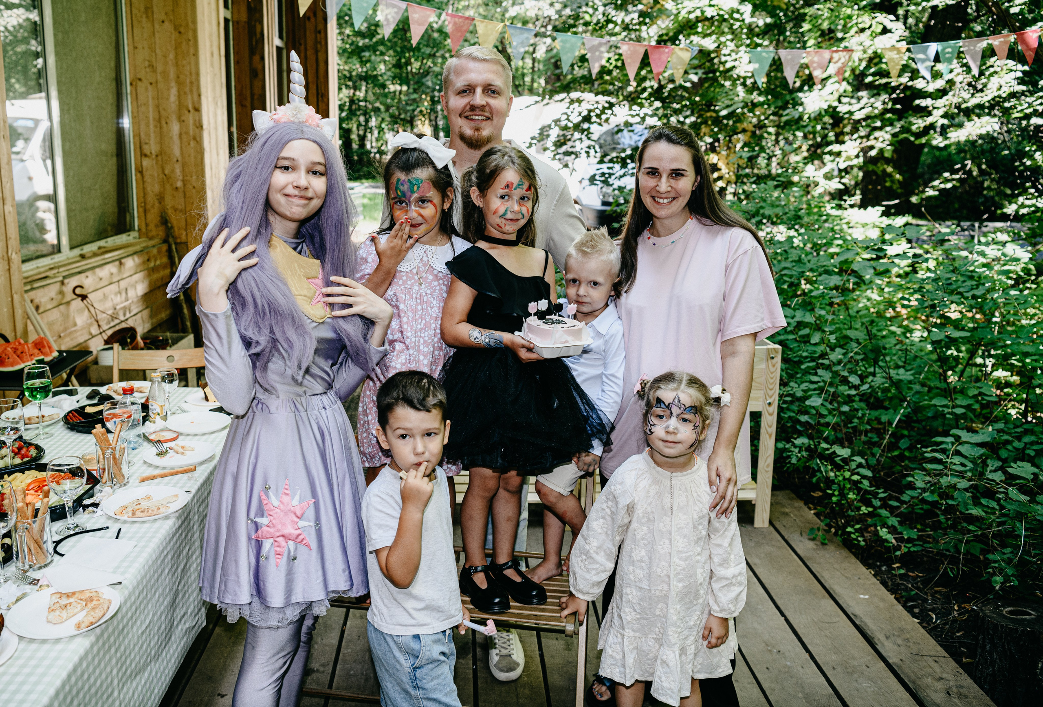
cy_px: 323
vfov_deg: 41.7
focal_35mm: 32
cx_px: 468
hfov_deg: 58.6
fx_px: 927
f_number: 3.5
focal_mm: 29
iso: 320
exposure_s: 1/160
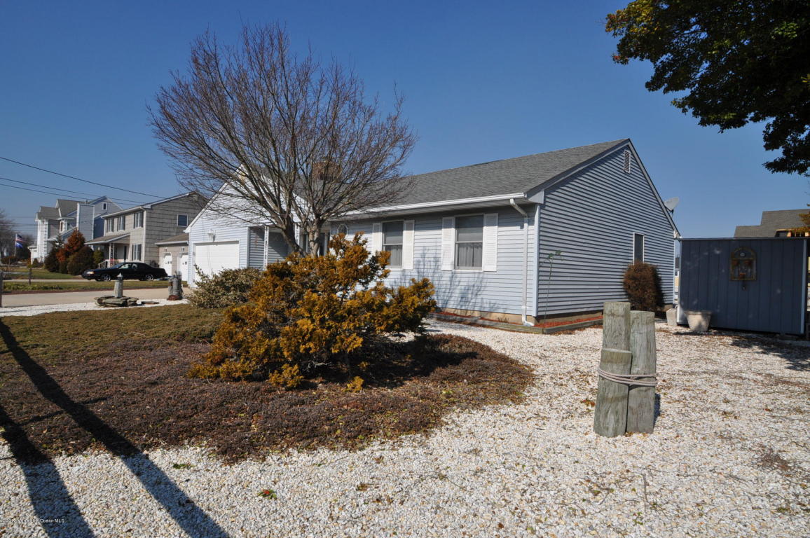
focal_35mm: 20
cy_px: 269
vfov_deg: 63.1
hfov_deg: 85.5
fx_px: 438
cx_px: 405
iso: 200
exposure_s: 1/500
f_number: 11
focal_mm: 13
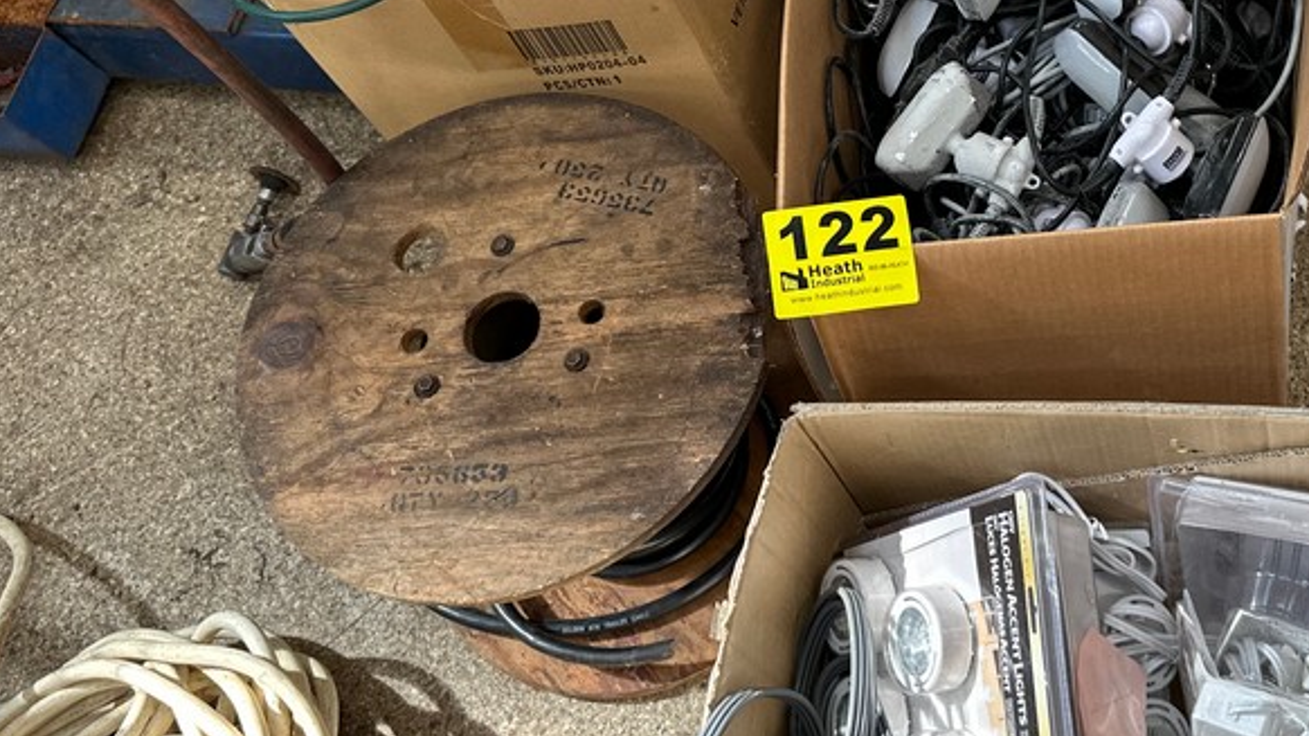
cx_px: 1019
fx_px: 1596
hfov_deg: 42.9
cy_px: 214
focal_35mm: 46
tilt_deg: -57.3
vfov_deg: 25.7
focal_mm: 6.86
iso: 100
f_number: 1.78
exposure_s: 1/120
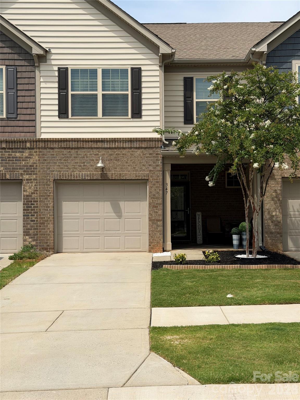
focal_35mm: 48
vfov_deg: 39.7
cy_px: 200
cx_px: 150
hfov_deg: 30.3
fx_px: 555
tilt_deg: +3.1
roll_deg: -0.1
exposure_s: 1/5587
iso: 64
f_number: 1.78
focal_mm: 6.76
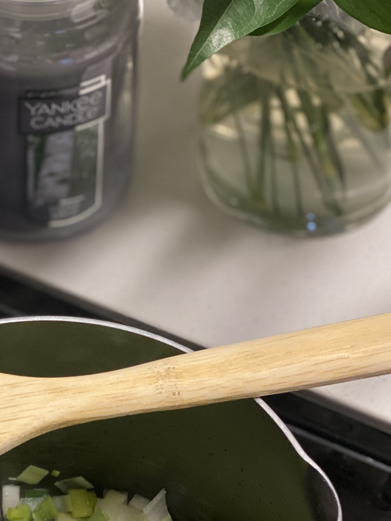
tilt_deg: -50.8
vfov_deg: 19.8
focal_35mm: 98
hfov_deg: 15.0
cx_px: 56
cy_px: 404
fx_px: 1475
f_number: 2
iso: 125
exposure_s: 1/40
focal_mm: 6
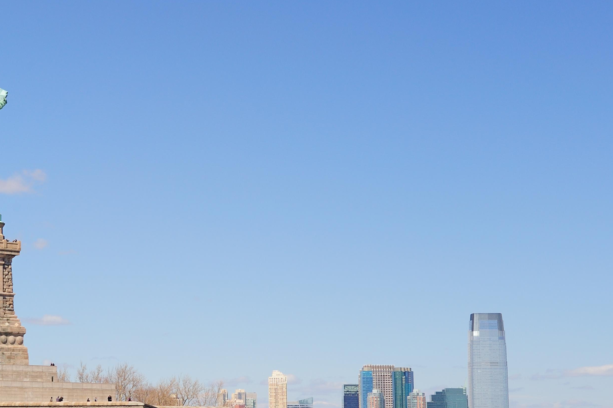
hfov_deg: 18.8
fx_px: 1838
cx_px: 131
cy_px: 221
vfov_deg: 12.7
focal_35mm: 108
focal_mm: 62
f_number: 8
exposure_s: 1/350
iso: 200
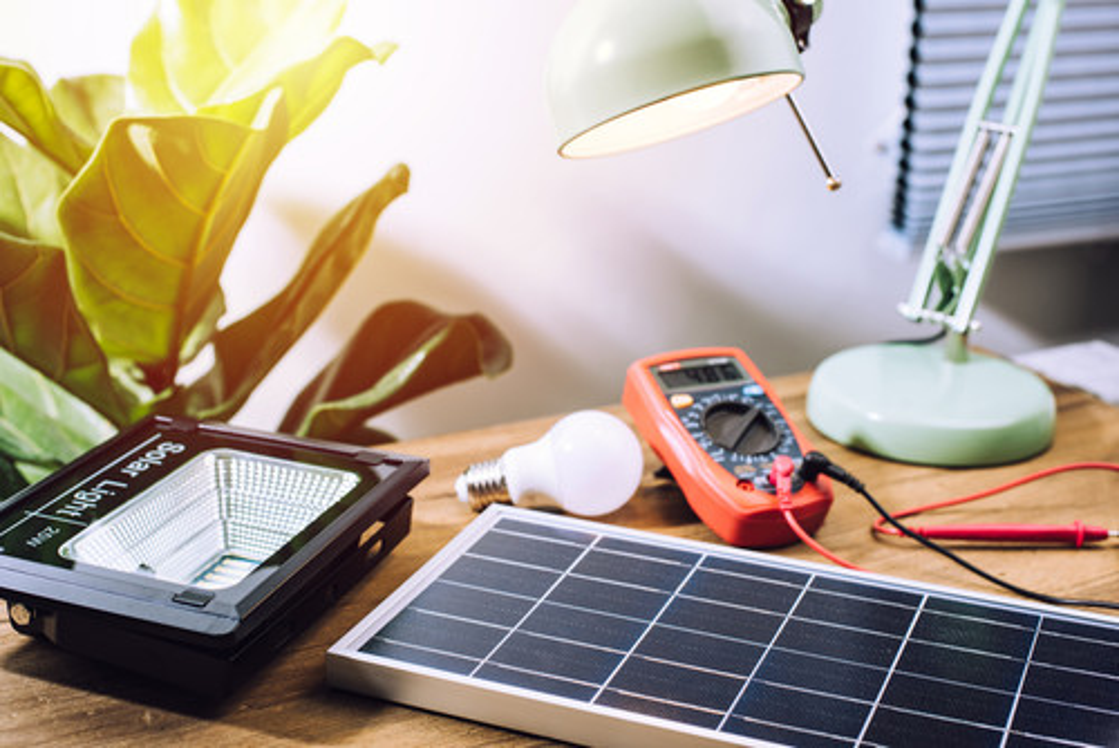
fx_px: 1555
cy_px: 374
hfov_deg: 39.6
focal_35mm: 50
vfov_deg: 27.0
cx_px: 560
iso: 200
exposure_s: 1/160
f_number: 5
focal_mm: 50
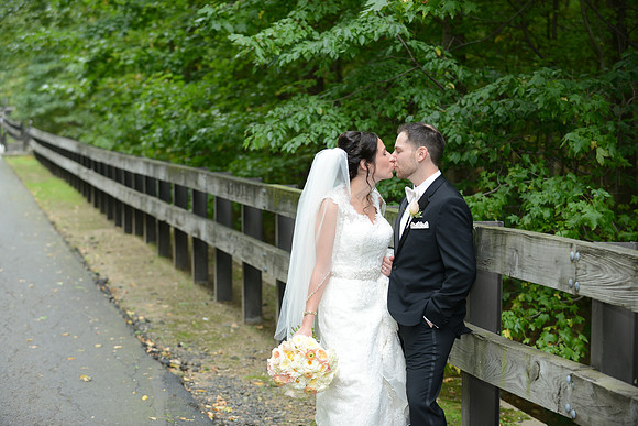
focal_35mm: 86
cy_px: 213
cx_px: 319
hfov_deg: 23.6
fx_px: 1524
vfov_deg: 15.9
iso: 500
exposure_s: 1/160
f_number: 4.5
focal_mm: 86
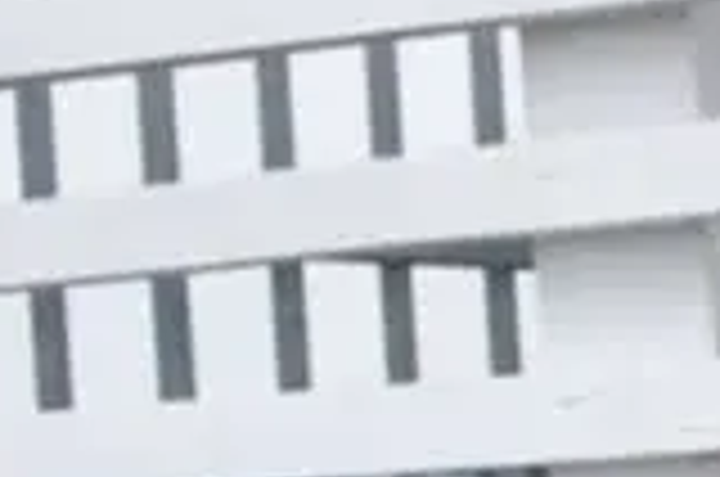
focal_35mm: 203
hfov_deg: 8.7
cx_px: 1994
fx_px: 4052
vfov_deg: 6.5
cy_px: 990
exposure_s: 1/320
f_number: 9
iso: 200
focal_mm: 18
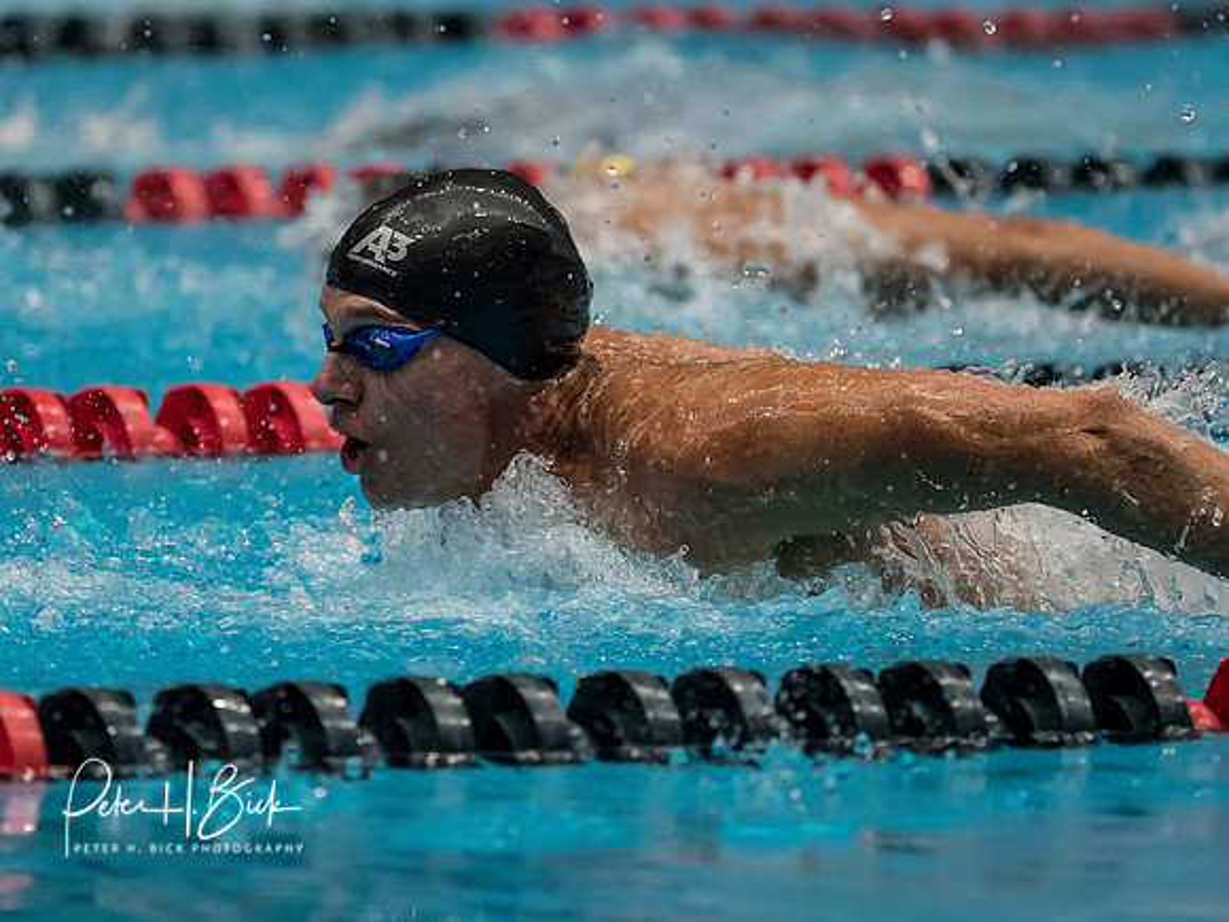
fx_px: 19634
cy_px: 419
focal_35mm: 553
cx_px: 386
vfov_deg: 2.7
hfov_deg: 3.6
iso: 2000
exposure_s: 1/1000
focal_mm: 200
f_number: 2.8
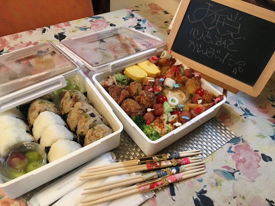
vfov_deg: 48.2
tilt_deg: -45.6
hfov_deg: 61.7
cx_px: 138
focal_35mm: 29
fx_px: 230
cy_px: 103
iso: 100
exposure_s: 1/30
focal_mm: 4.15
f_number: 2.2
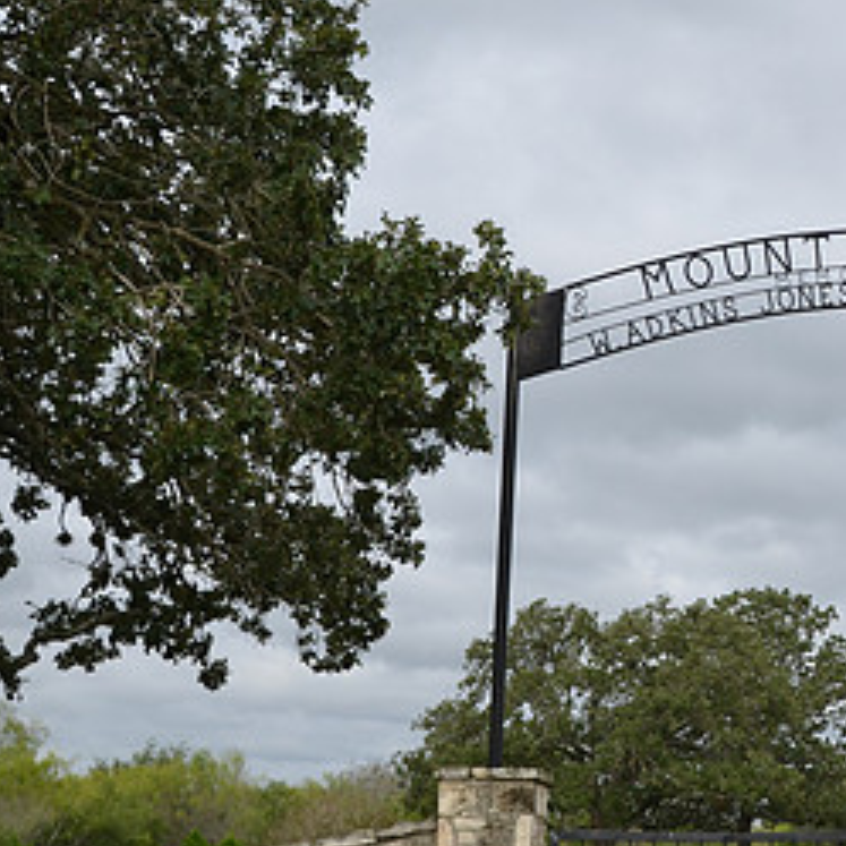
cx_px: 894
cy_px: 513
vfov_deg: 24.3
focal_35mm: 71
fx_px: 1963
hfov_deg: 23.1
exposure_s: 1/160
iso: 200
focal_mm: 24
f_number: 6.3
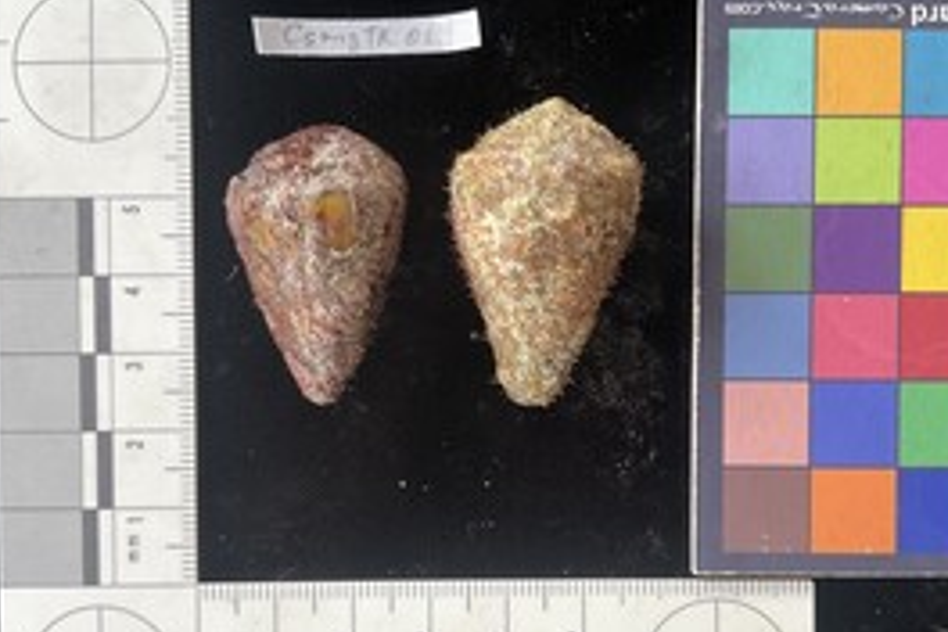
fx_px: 1053
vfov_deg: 33.3
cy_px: 375
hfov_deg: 48.4
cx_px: 524
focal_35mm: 40
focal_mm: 3
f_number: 1.8
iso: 64
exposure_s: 1/60
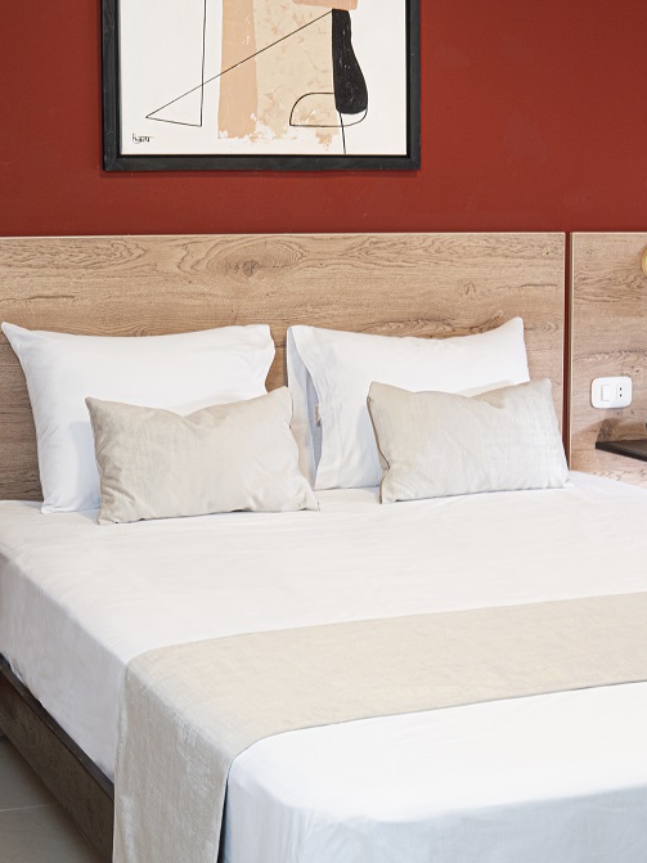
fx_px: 1645
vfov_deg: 29.4
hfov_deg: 22.2
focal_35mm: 66
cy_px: 437
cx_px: 323
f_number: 8
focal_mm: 30
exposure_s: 1/3
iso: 125
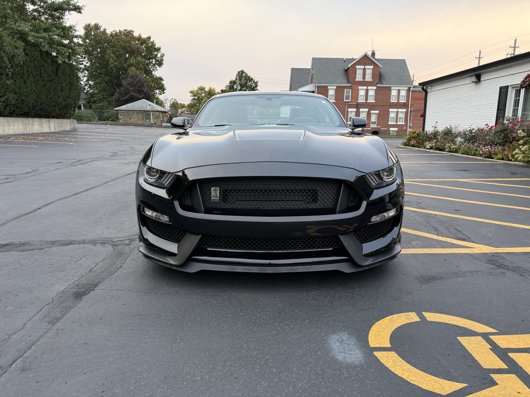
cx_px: 265
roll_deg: -0.7
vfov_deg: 56.8
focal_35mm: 24
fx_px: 367
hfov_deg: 71.6
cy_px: 198
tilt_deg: -11.4
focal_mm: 6.76
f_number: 1.78
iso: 200
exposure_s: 1/60
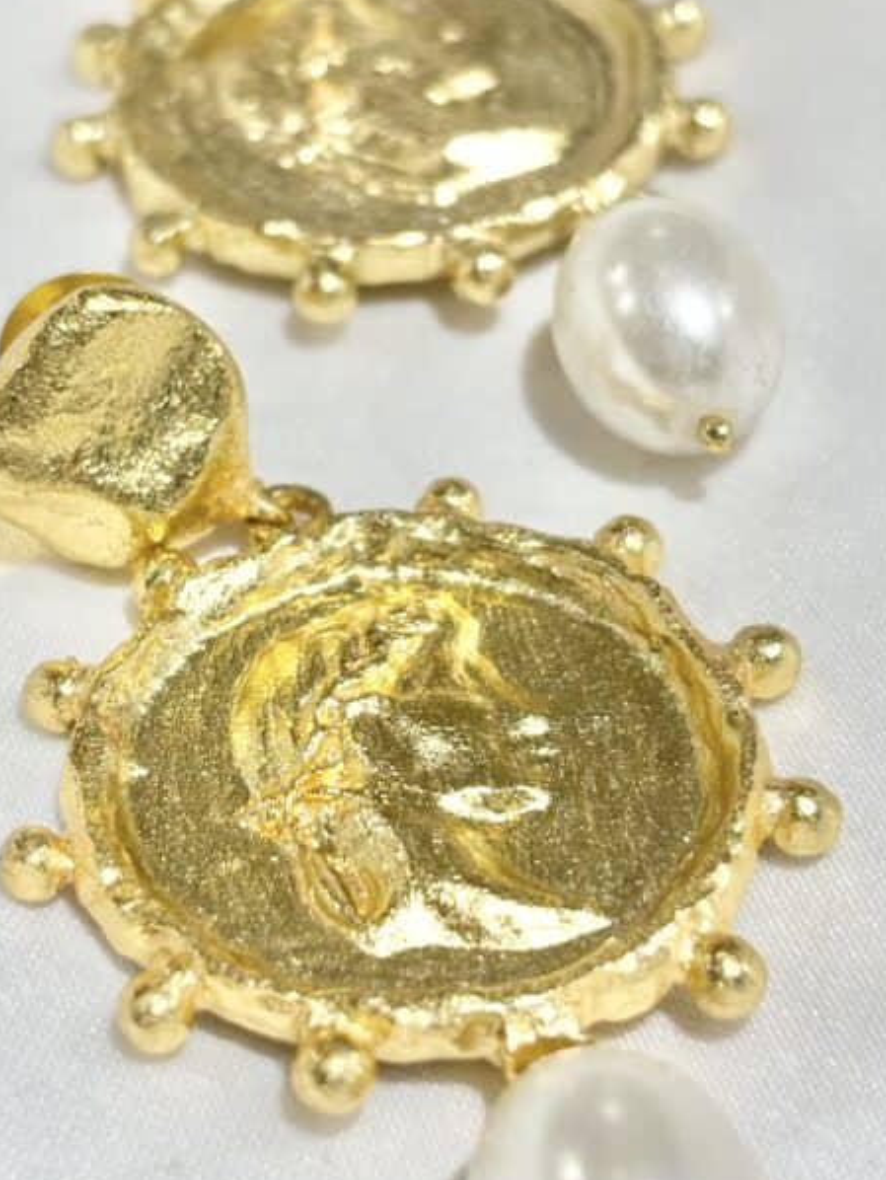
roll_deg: +11.9
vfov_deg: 22.0
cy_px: 513
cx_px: 375
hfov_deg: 16.6
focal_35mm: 89
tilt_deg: -32.2
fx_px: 3035
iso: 32
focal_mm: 5.96
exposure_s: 1/281
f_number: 1.6
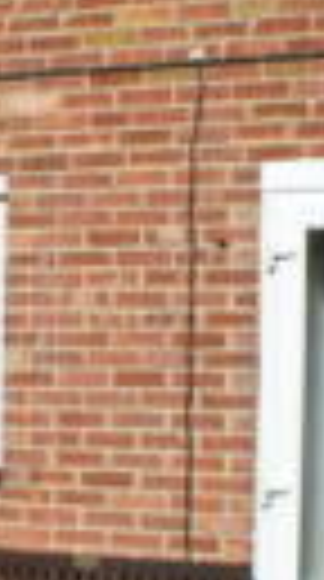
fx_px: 2212
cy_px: 434
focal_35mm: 144
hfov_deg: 8.1
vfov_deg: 14.9
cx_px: -209
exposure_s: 1/320
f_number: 9
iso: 200
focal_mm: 18
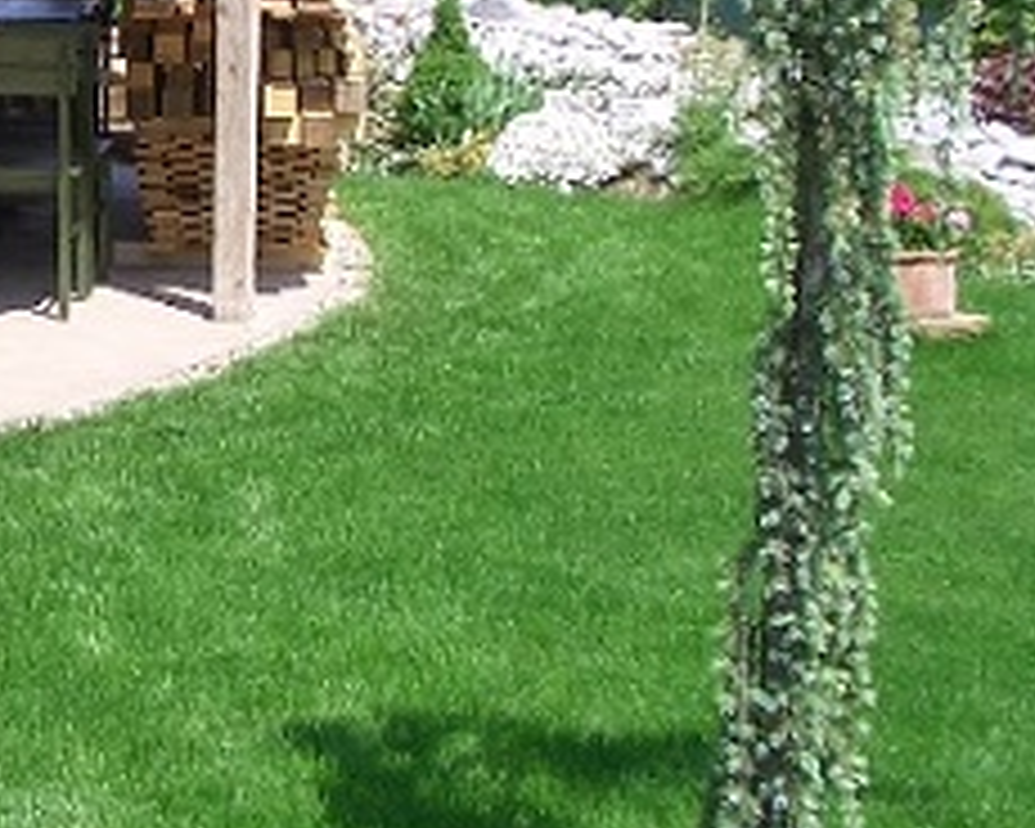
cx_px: -216
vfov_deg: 14.6
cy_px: 70
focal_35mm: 104
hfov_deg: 17.6
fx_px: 3186
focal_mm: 5.8
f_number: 4.3
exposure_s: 1/400
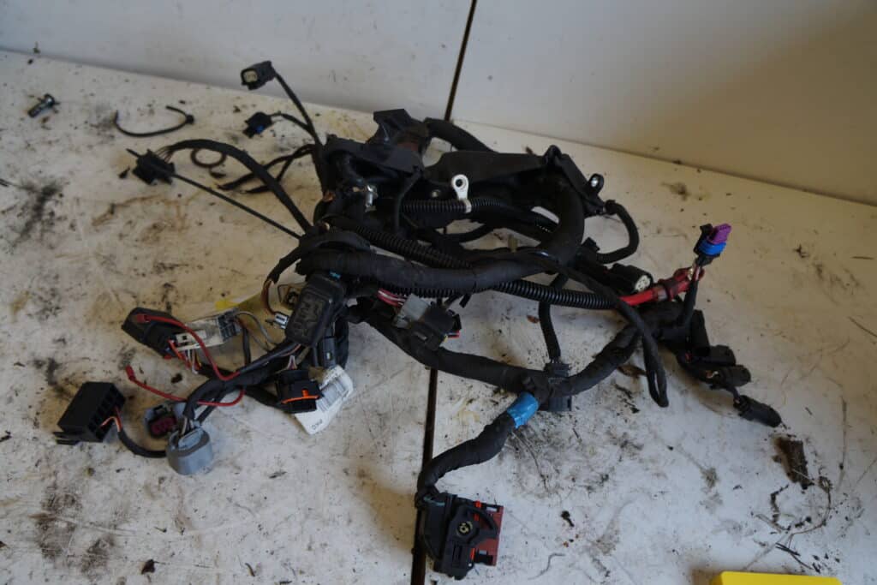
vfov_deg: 47.9
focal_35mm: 27
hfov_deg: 67.4
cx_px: 438
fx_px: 658
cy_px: 292
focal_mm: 18
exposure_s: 1/60
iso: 250
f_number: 3.5
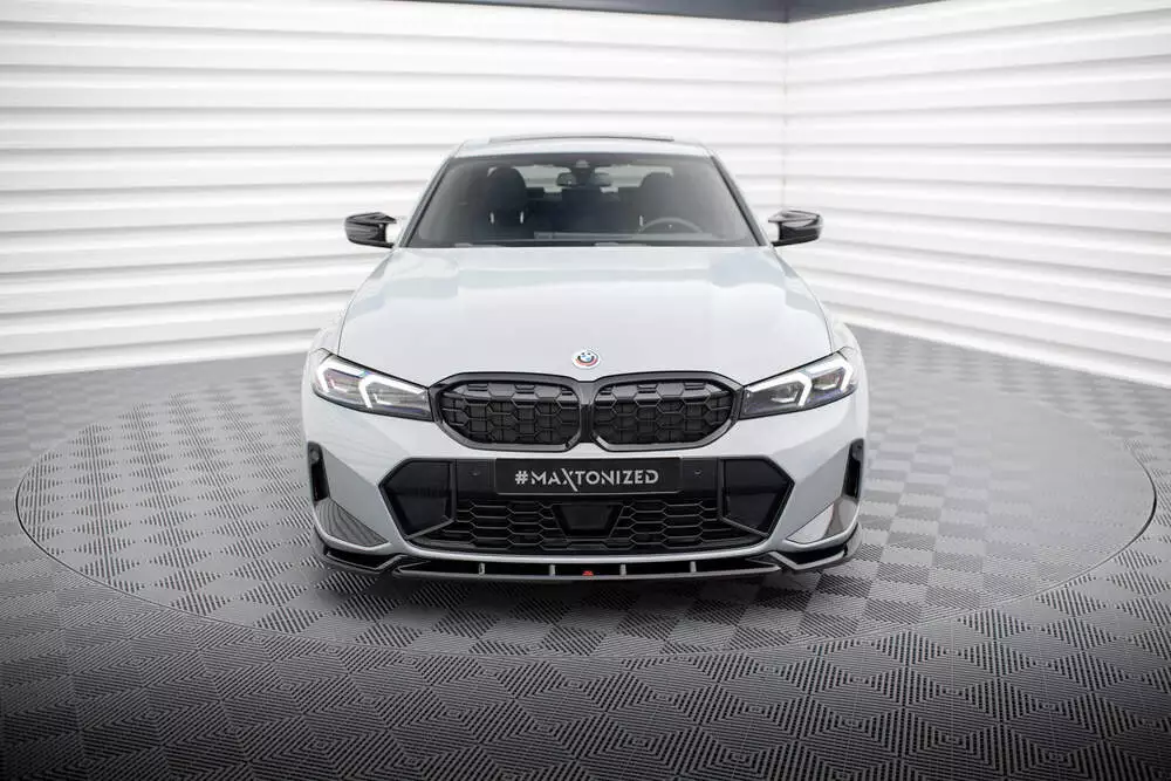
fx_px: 1152
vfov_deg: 37.5
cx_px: 590
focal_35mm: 35
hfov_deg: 53.9
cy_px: 390
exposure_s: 1/100
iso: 500
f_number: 2.5
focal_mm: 35
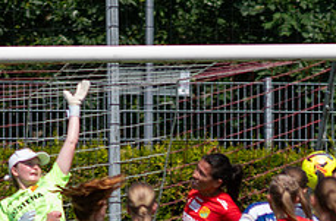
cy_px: 262
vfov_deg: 0.8
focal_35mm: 1795
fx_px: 16696
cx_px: 168
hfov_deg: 1.2
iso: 100
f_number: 3.2
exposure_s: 1/1600
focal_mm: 300
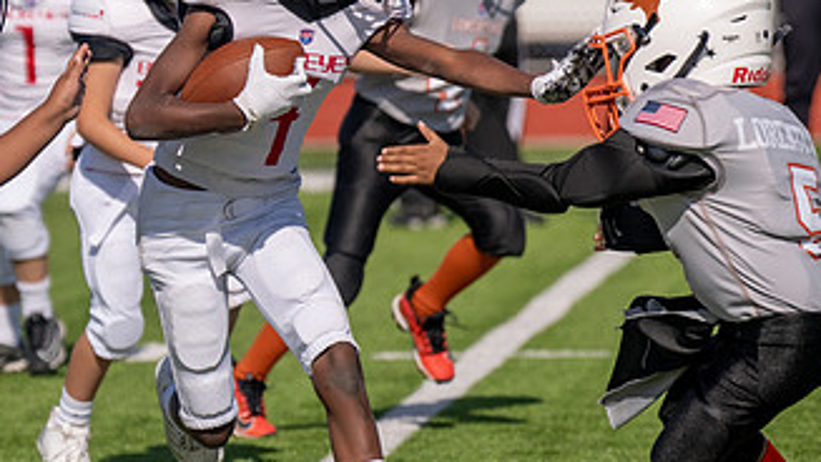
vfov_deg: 2.7
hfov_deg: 4.8
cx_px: 212
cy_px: 219
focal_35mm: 448
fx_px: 9754
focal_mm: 178
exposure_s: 1/3200
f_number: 4
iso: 160
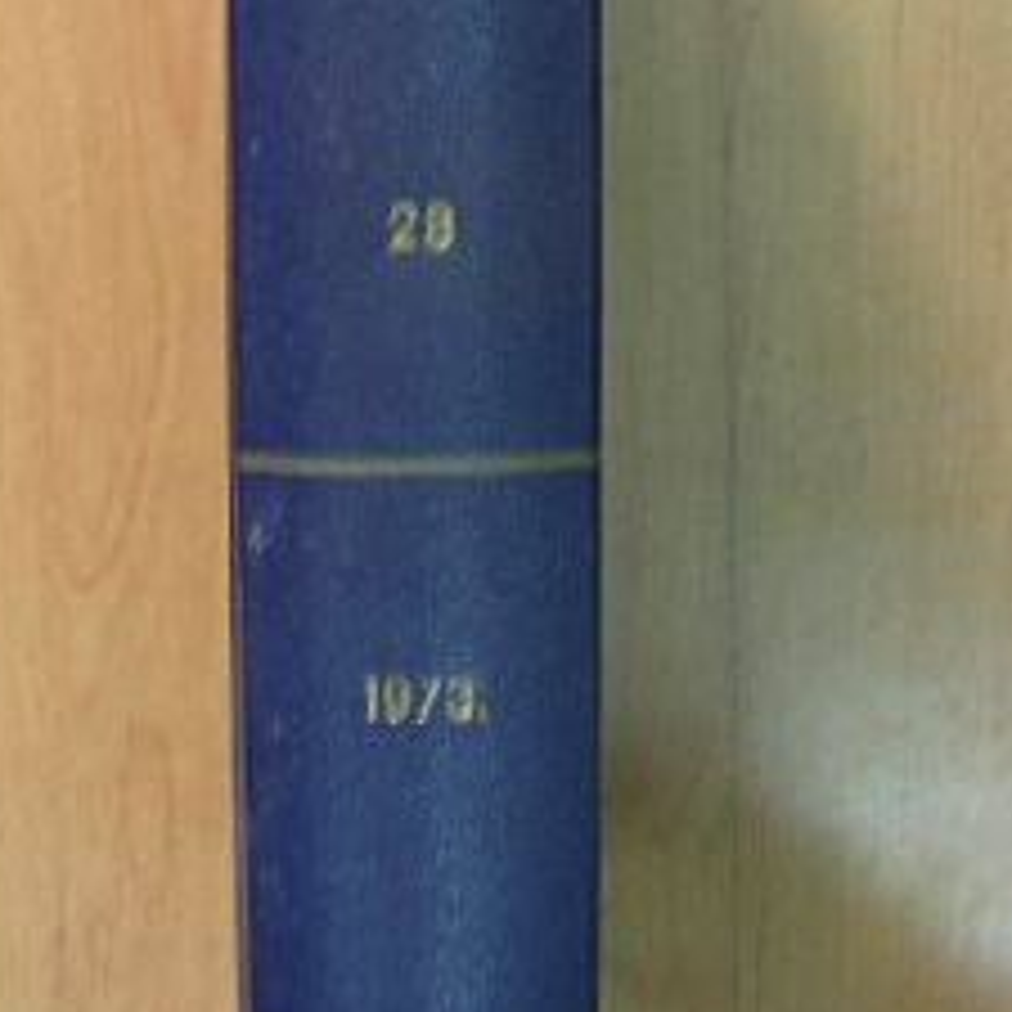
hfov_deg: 23.7
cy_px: 74
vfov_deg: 23.0
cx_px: 481
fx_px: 2415
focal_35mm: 73
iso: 100
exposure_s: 1/15.2
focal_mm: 6.8
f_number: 3.5
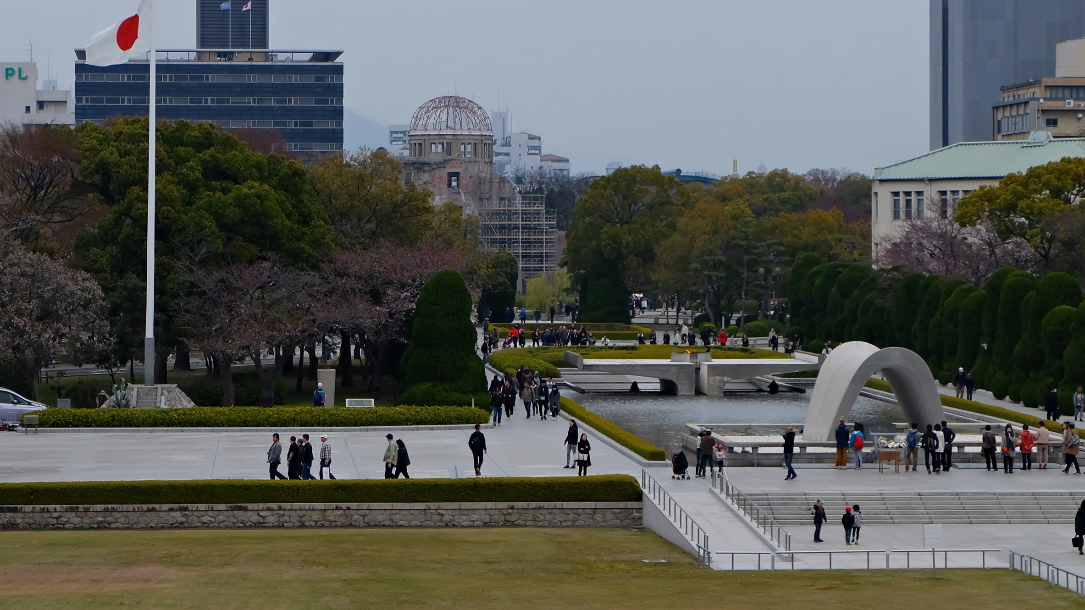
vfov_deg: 14.6
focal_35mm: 83
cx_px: 569
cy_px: 284
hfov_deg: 25.6
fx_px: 2388
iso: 400
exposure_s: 1/350
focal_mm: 50
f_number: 5.6
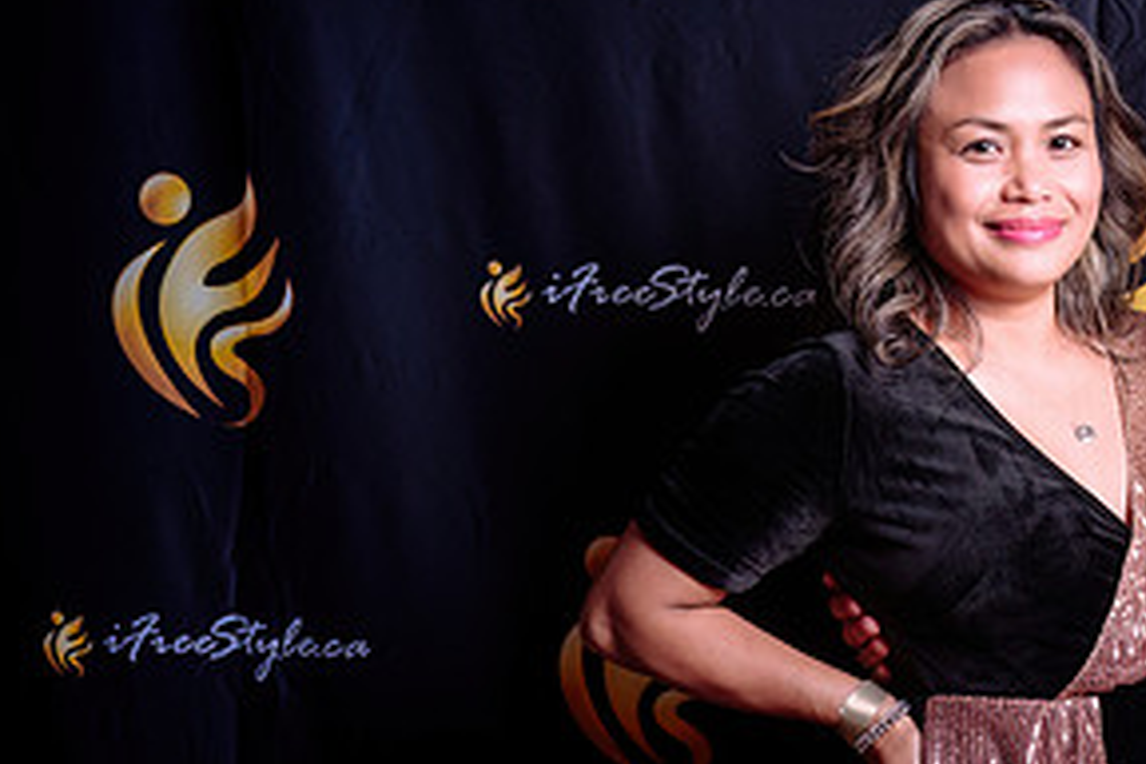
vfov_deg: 12.4
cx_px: 1123
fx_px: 3501
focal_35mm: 110
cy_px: 460
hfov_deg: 18.2
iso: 125
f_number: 4
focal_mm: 53
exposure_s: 1/160
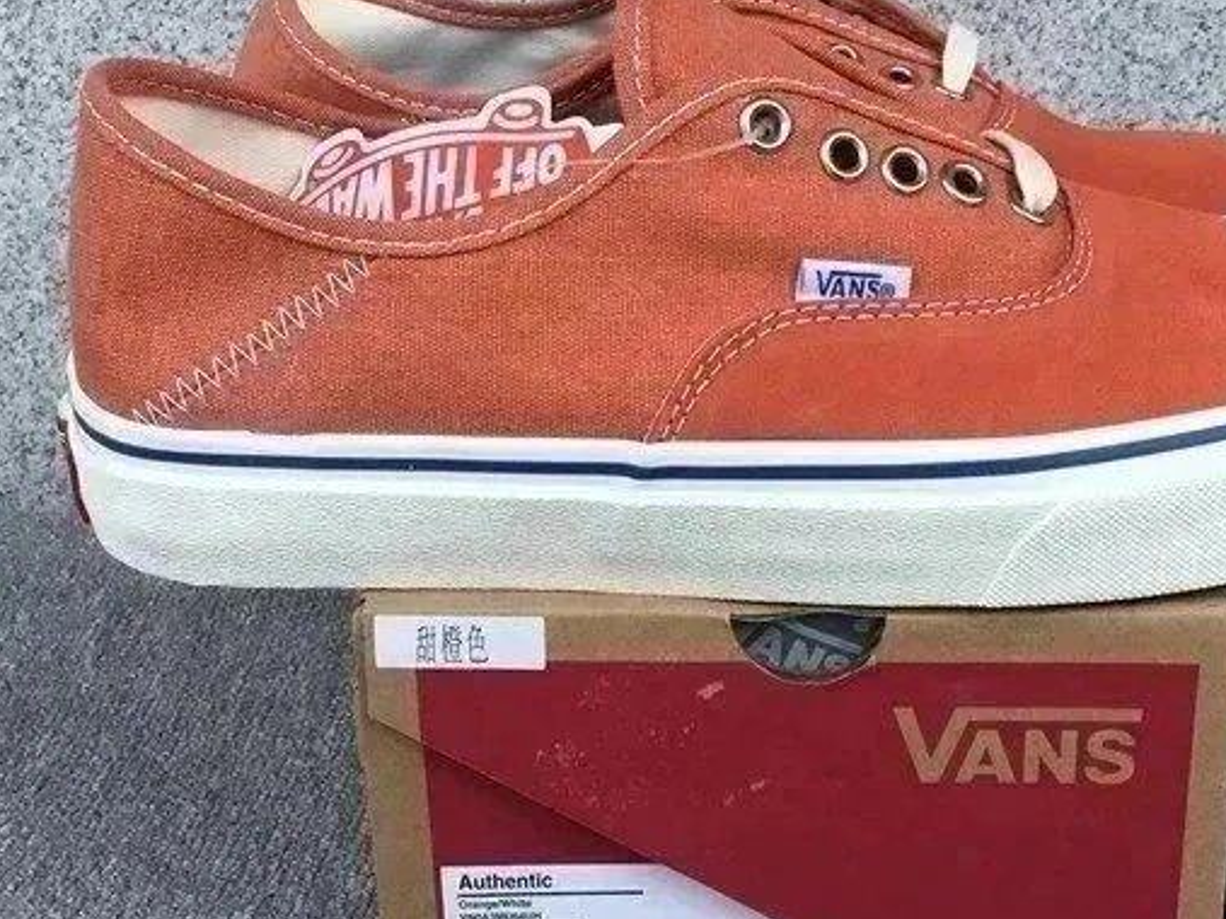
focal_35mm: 55
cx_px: 808
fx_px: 1947
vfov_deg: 26.5
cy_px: 482
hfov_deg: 34.6
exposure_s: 1/330
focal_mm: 3.3
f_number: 2.4
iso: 25
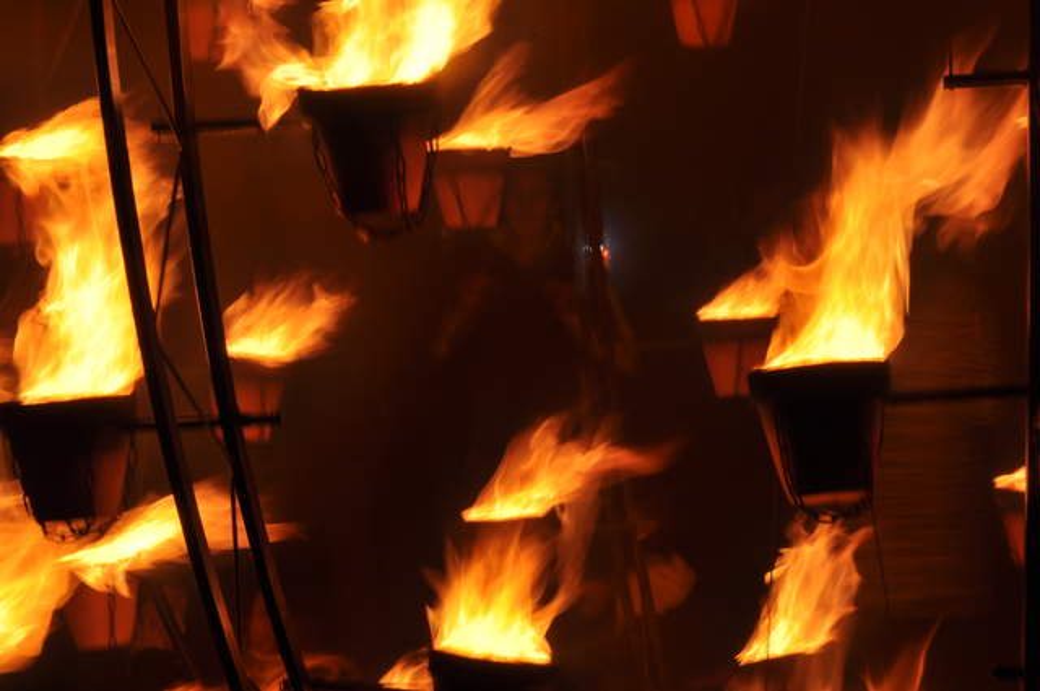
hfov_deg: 14.0
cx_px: 520
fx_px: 4241
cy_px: 346
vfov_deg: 9.3
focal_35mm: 147
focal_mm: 98
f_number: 36
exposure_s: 1/1.6
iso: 200
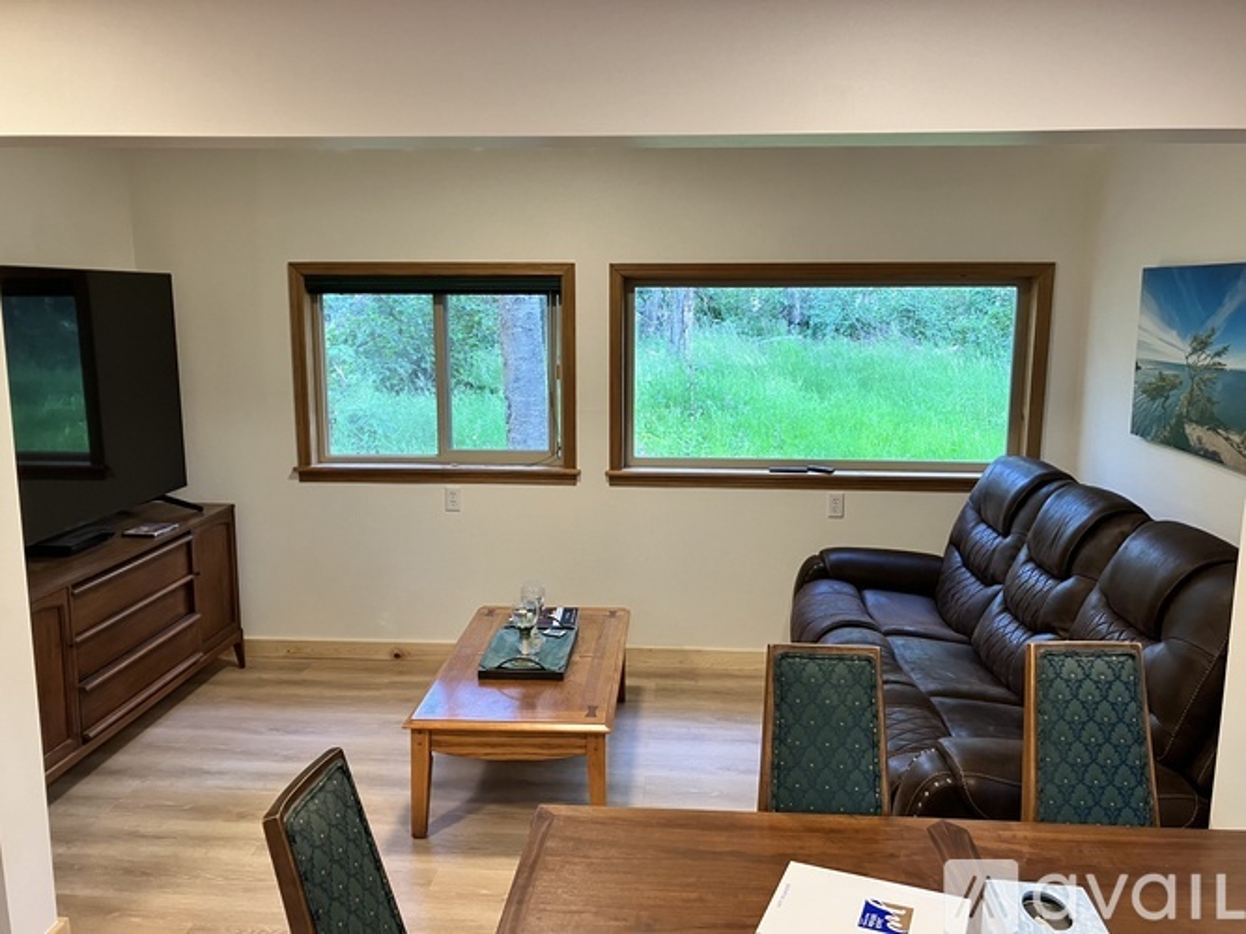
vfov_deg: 49.7
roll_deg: -0.9
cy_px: 467
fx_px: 1008
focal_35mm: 28
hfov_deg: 63.5
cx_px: 623
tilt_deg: -8.8
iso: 100
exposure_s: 1/60
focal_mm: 3.99
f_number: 1.8
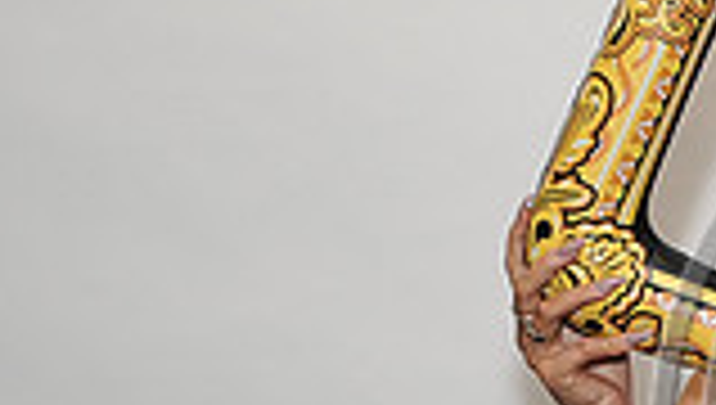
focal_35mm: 160
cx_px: 1112
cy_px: 454
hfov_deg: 12.7
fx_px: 3042
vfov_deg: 7.6
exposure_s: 1/60
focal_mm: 42
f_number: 6.3
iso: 800
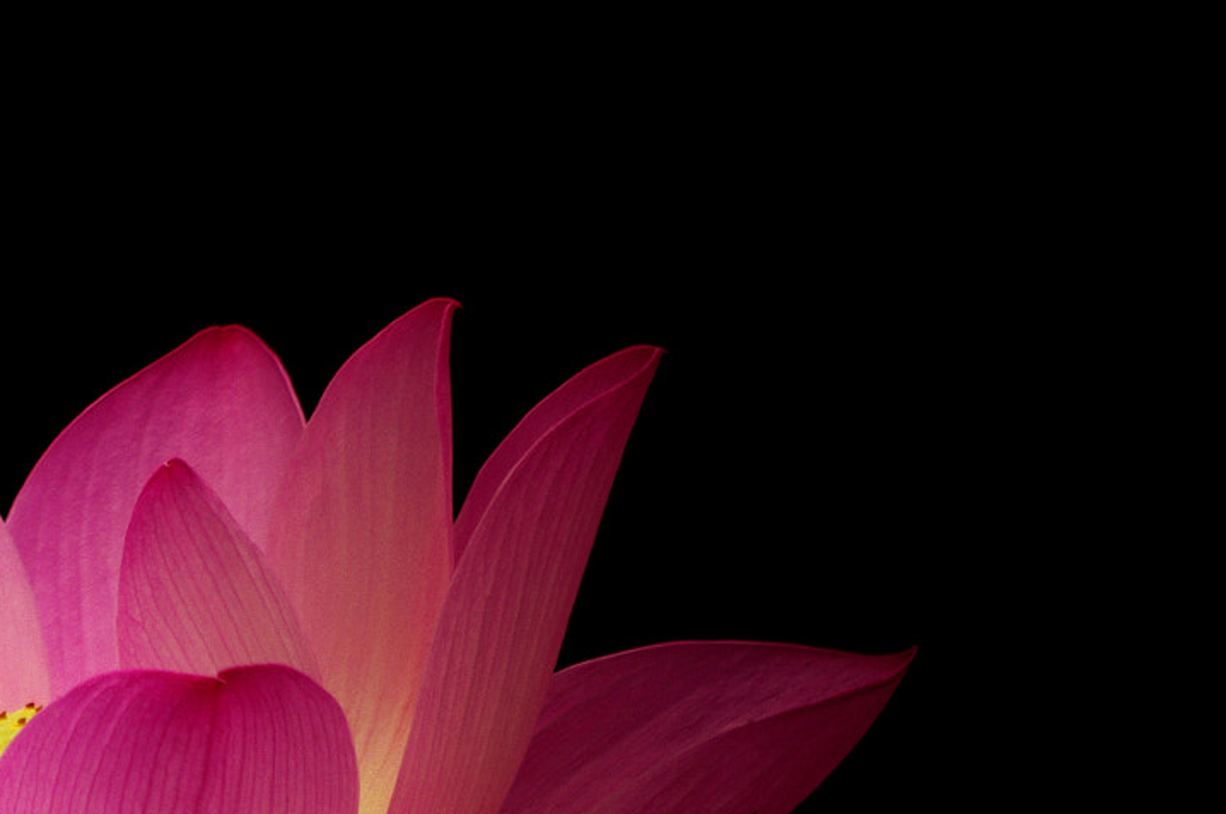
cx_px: -468
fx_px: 29118
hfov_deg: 2.4
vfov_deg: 1.6
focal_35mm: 856
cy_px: 745
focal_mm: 200
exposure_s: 1/500
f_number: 5.6
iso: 100
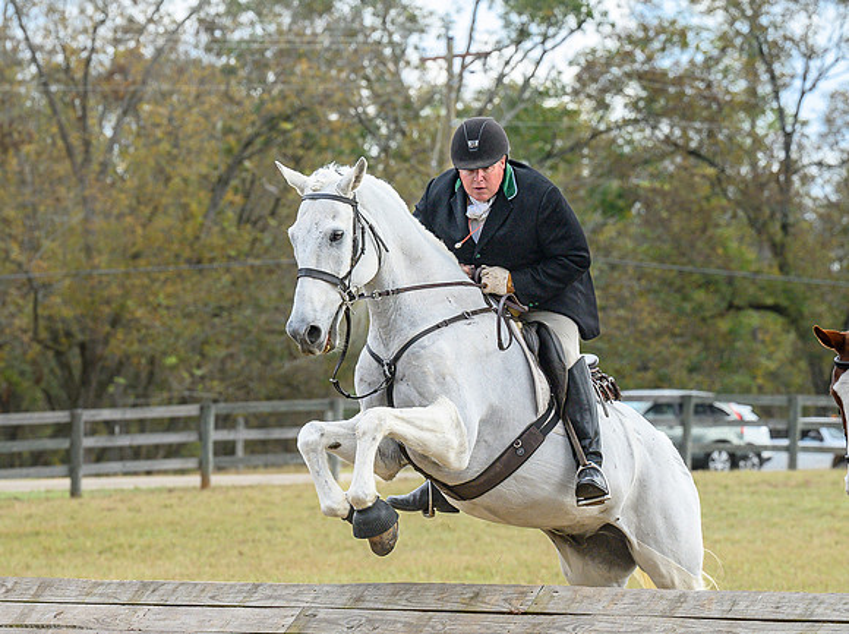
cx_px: 304
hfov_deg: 11.0
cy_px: 448
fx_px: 4416
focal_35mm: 180
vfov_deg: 8.2
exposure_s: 1/1000
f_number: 3.5
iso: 640
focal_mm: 90
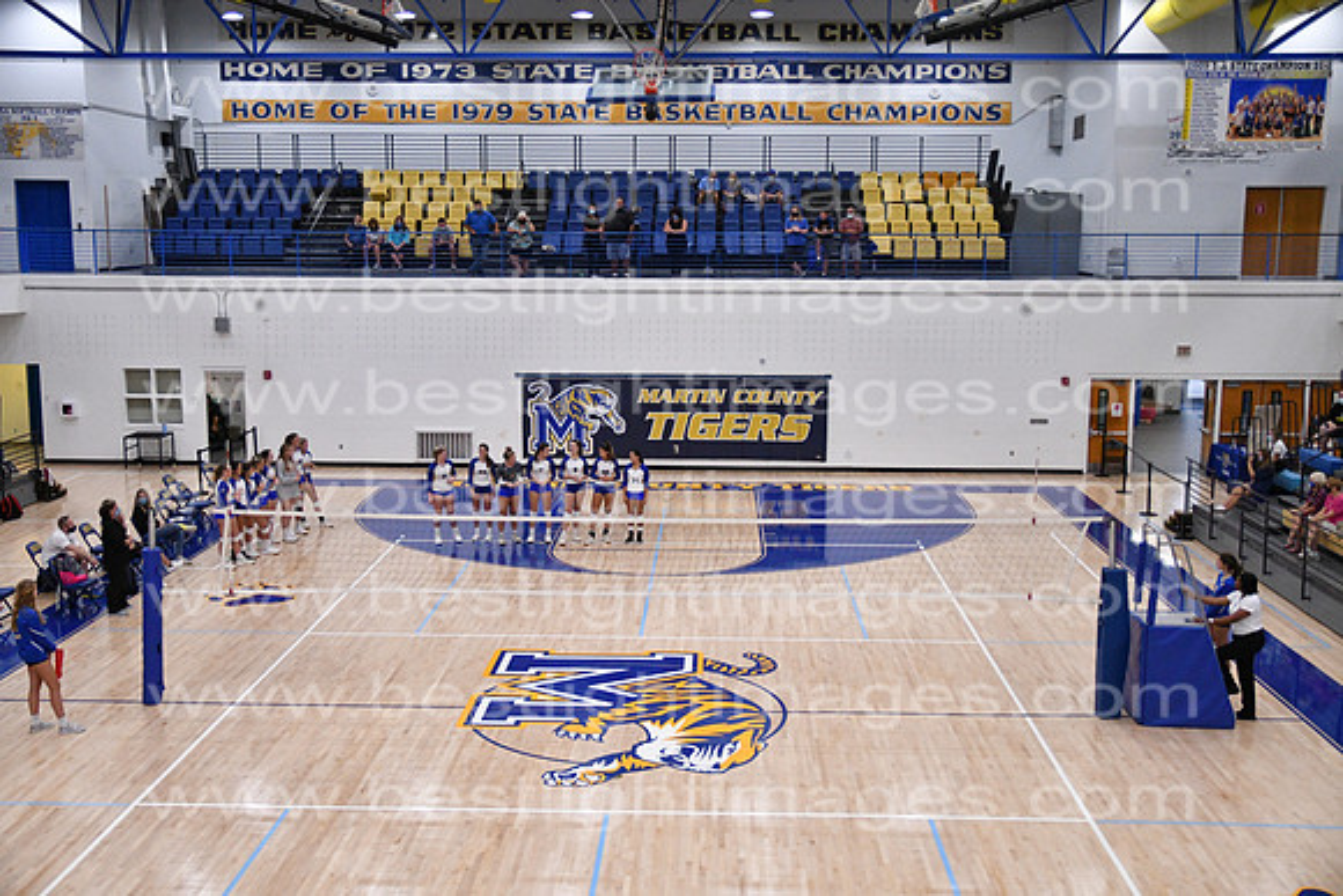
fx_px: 1511
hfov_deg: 47.9
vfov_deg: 33.0
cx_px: 672
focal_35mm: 40
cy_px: 448
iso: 4000
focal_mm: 27
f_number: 3.2
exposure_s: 1/1000
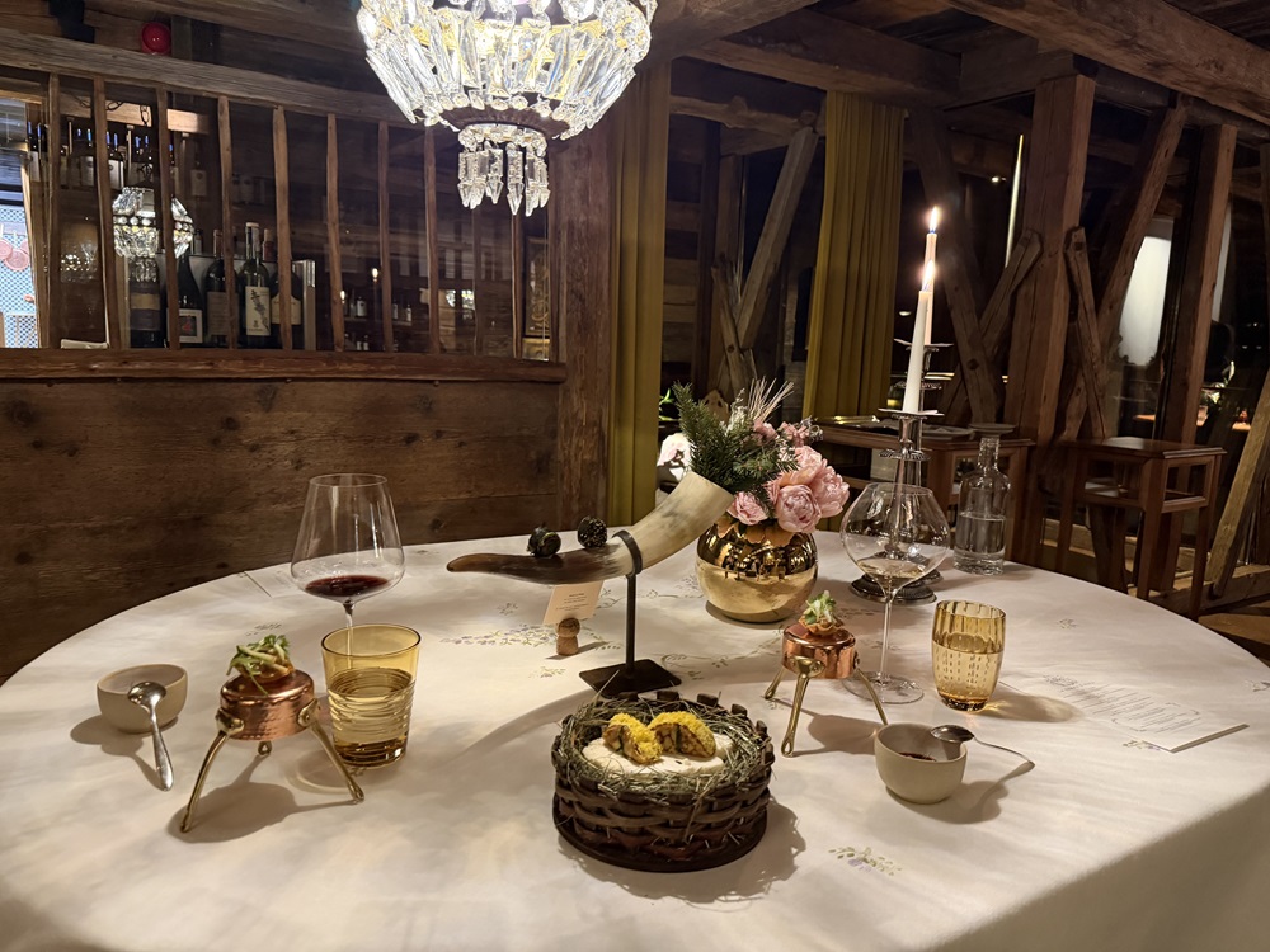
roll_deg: -3.8
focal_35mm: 24
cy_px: 476
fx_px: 881
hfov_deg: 71.6
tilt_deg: -7.8
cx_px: 635
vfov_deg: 56.8
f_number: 1.78
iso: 640
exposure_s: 1/33
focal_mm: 6.76
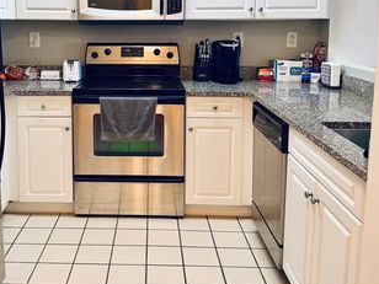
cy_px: 81
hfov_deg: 47.2
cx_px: 130
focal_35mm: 39
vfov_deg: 36.2
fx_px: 427
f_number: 1.78
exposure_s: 1/60
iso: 160
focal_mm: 6.76
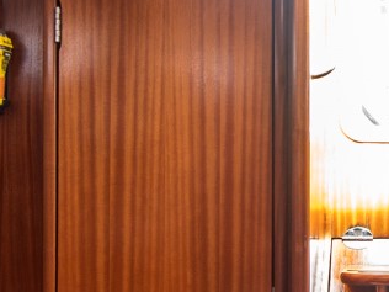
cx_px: 509
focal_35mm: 98
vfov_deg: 15.0
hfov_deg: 18.6
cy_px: 55
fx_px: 1101
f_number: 9
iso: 100
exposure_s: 1/2.5
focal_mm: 14
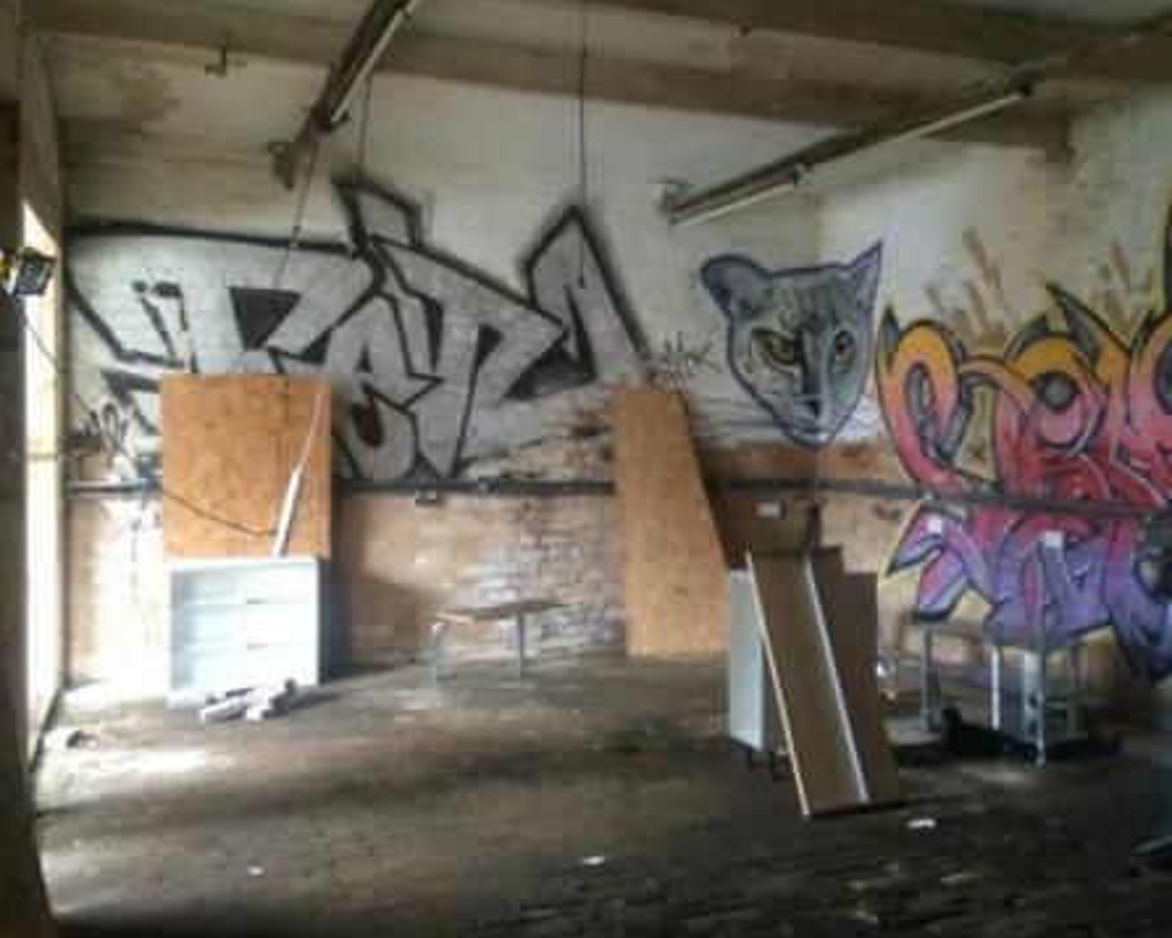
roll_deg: +1.0
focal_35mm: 37
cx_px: 677
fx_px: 1284
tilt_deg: -1.4
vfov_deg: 40.1
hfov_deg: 48.9
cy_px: 464
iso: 320
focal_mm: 4.15
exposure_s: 1/17
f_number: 2.2
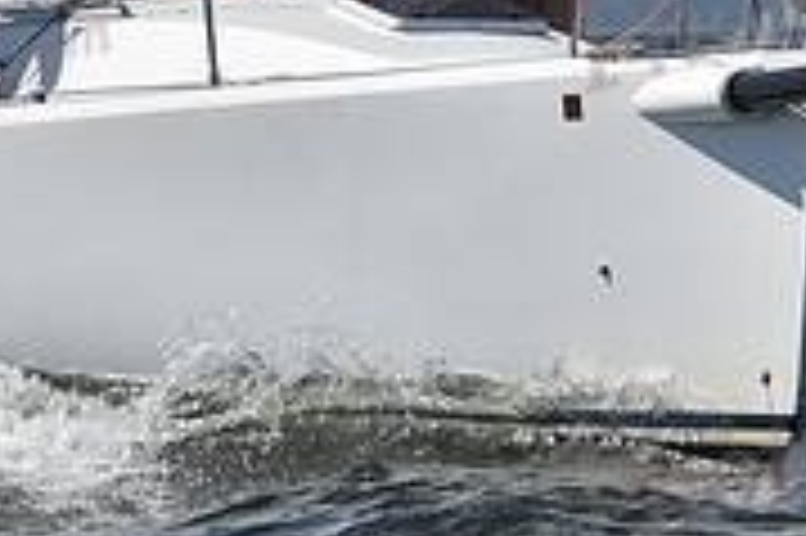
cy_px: -196
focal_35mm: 503
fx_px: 11251
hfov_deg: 4.1
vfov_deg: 2.7
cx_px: 347
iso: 320
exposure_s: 1/1250
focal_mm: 155
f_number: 11
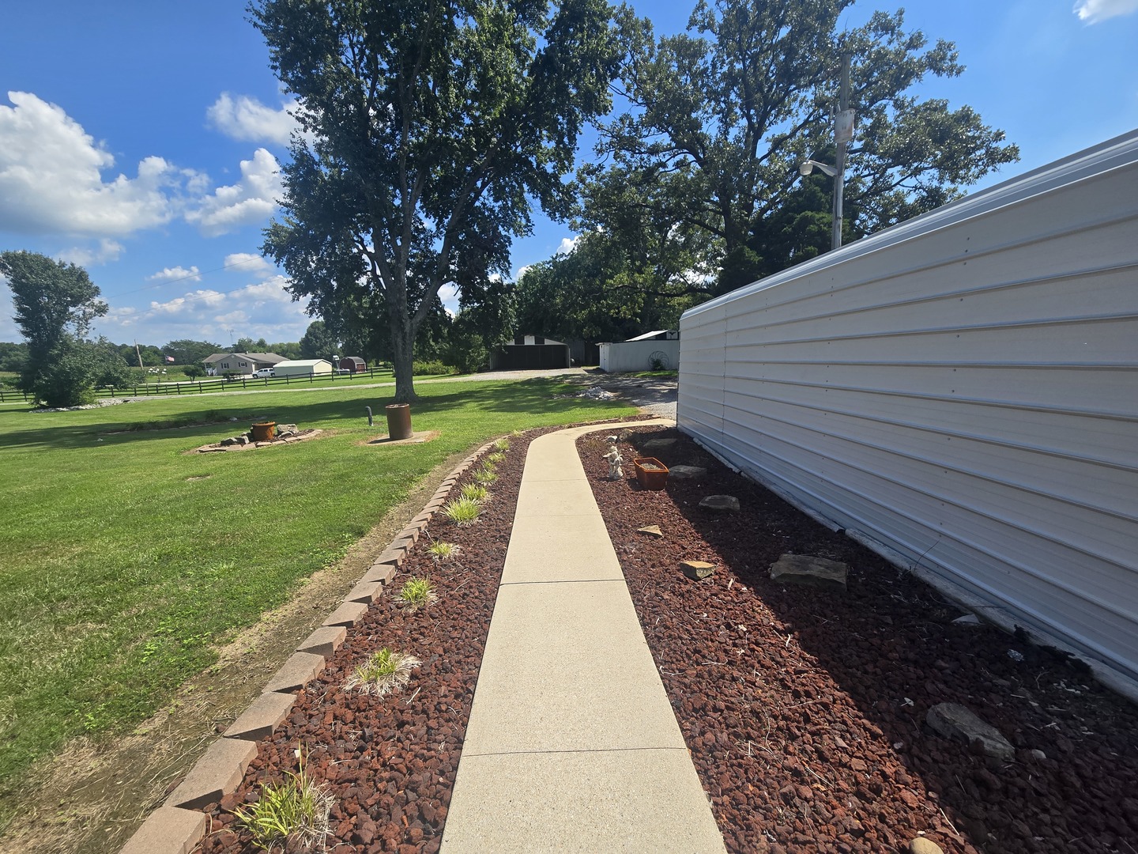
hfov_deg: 106.2
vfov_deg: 89.9
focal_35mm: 13
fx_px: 427
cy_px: 427
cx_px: 569
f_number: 2.2
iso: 50
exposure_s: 1/1809
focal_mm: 2.2
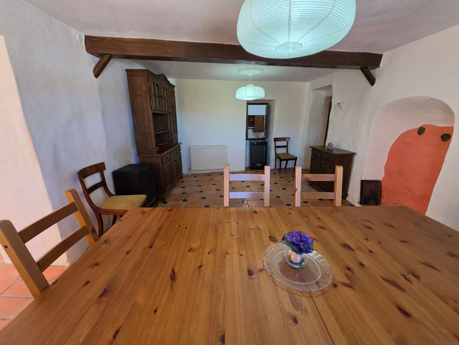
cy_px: 172
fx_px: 172
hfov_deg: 106.2
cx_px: 230
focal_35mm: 13
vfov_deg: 89.9
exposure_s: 1/100
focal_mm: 2.2
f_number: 1.9
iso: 200
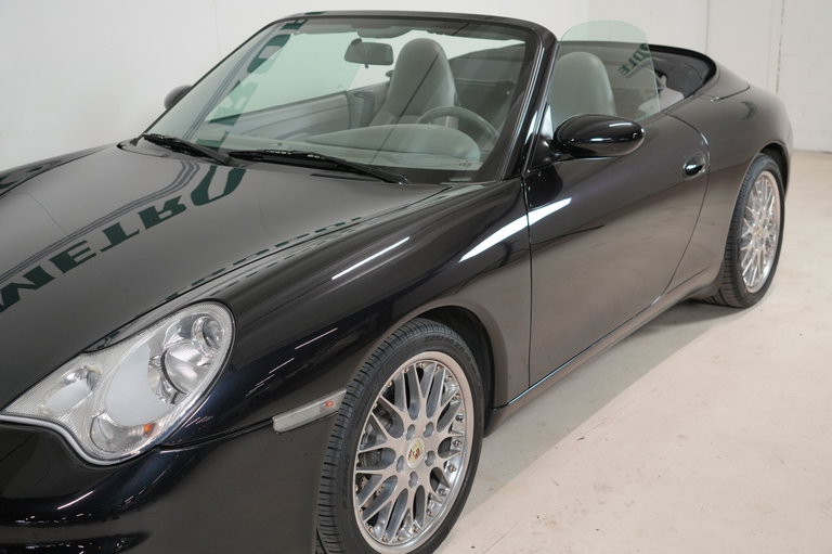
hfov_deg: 42.3
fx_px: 1074
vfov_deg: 28.9
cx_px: 416
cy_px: 277
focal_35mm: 46
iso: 400
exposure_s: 1/40
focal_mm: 31
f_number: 3.5
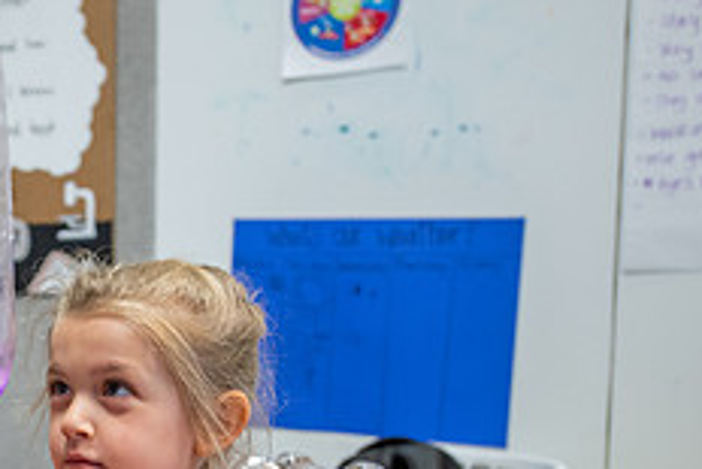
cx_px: -45
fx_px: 1171
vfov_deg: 22.2
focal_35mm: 60
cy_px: 413
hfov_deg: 30.3
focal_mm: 24
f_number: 2.8
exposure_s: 1/250
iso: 800
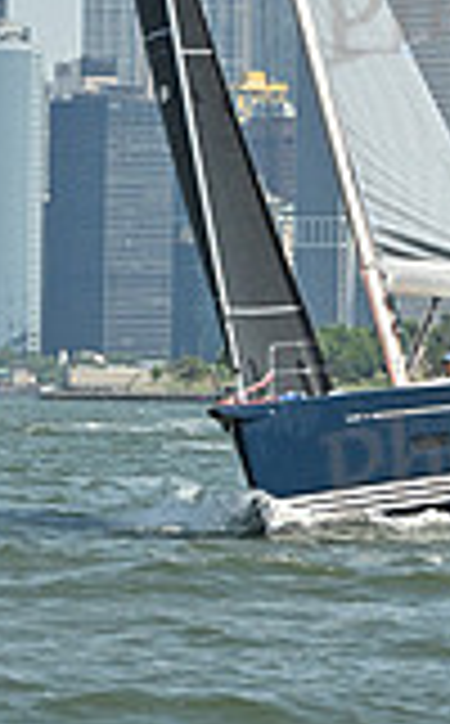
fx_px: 8850
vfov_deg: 4.7
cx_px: 88
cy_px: -220
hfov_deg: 2.9
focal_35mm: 449
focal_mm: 122
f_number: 9
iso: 320
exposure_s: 1/1250
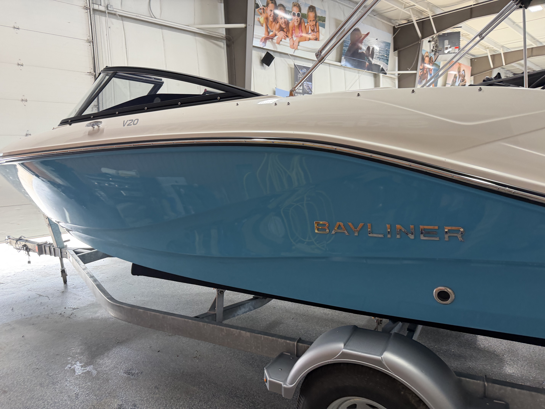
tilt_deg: -4.1
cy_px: 204
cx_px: 272
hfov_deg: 71.6
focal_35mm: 24
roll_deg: +3.3
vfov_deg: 56.8
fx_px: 378
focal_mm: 6.76
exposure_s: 1/60
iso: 200
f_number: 1.78
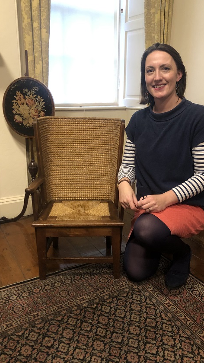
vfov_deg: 62.6
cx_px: 99
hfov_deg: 37.7
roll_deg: +0.9
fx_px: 298
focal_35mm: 31
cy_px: 182
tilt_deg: -14.8
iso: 100
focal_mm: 3.99
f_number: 1.8
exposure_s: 1/9
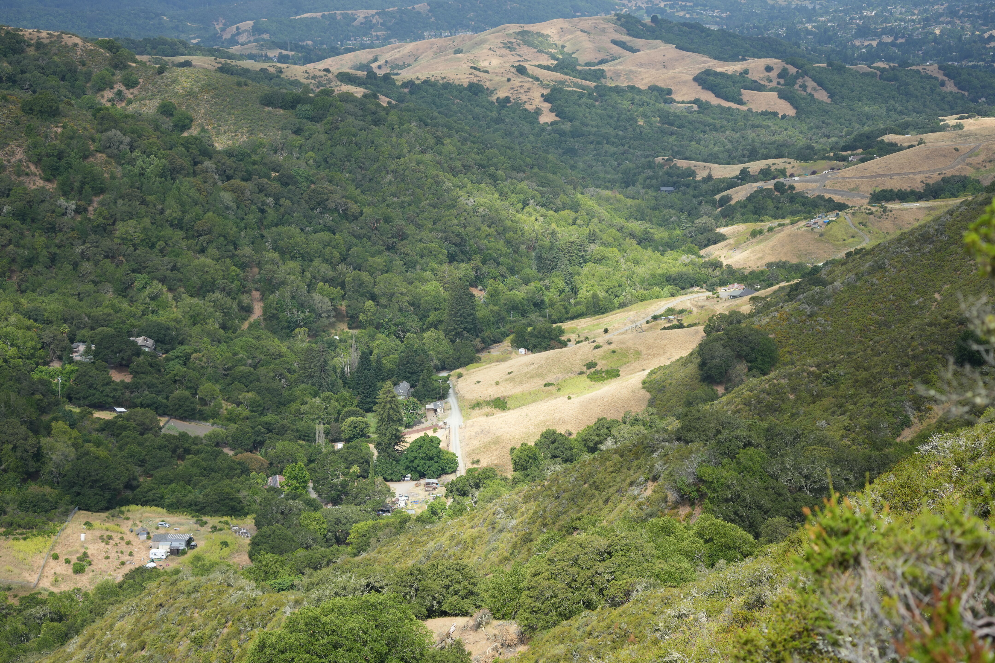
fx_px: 1713
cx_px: 498
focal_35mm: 62
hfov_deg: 32.4
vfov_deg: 21.9
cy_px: 332
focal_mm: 62
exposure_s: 1/1000
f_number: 5
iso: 250
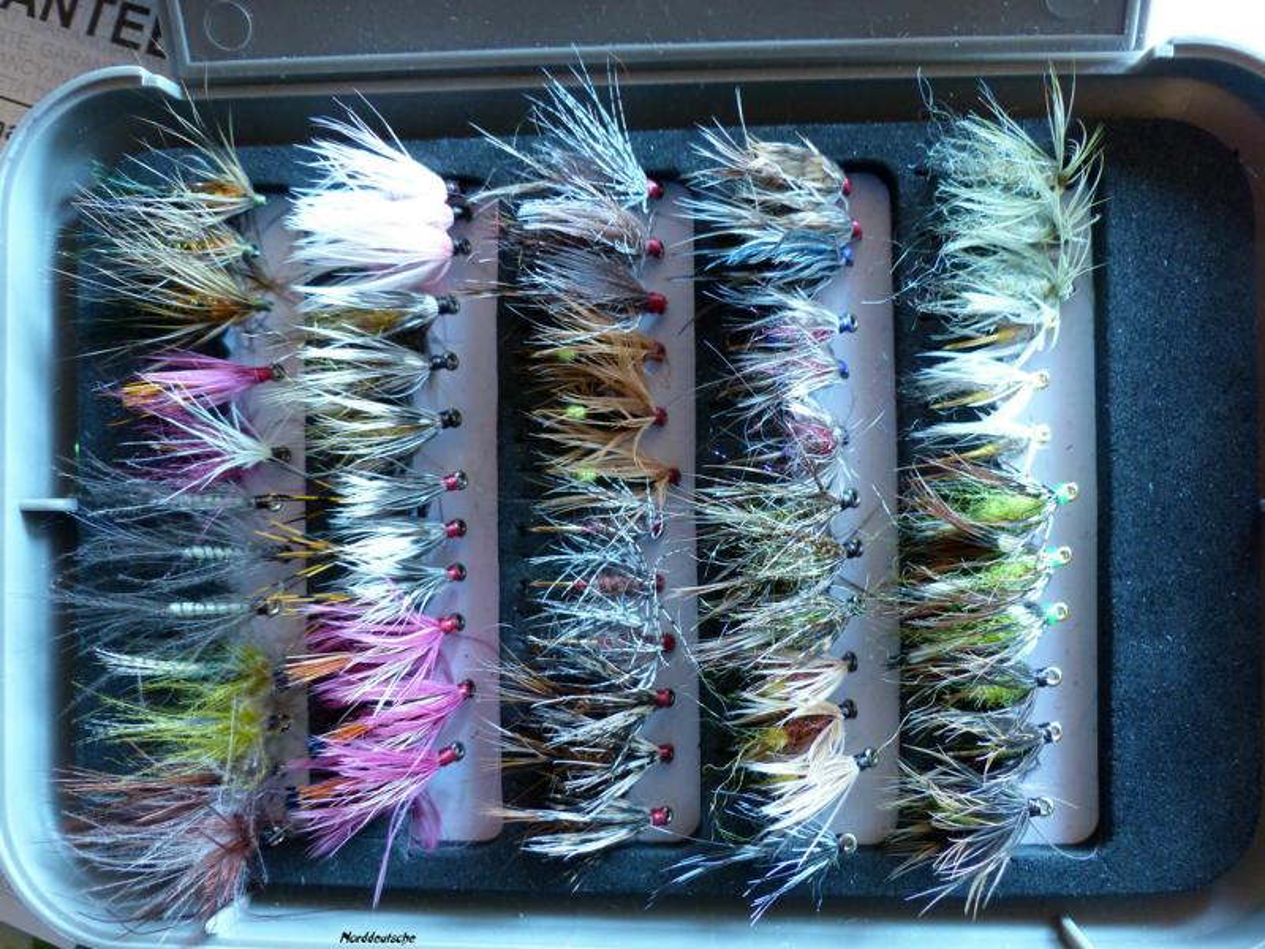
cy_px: 474
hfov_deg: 55.4
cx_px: 632
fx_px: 1206
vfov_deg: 42.9
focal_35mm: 33
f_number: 2.8
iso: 400
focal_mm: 5.9
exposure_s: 1/40
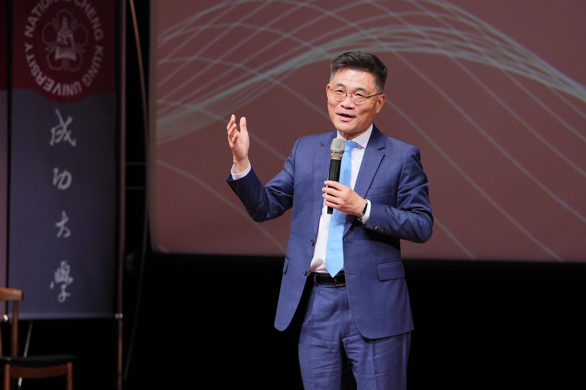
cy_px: 195
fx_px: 3955
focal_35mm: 243
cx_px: 293
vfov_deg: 5.7
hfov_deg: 8.5
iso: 1600
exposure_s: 1/320
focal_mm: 162
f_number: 4
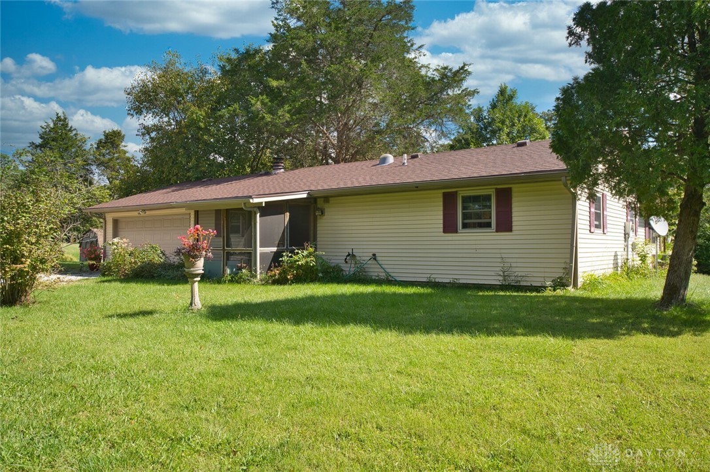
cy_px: 236
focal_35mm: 28
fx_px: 552
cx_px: 355
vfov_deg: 46.4
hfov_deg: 65.5
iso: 100
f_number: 10
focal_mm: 28
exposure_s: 1/50
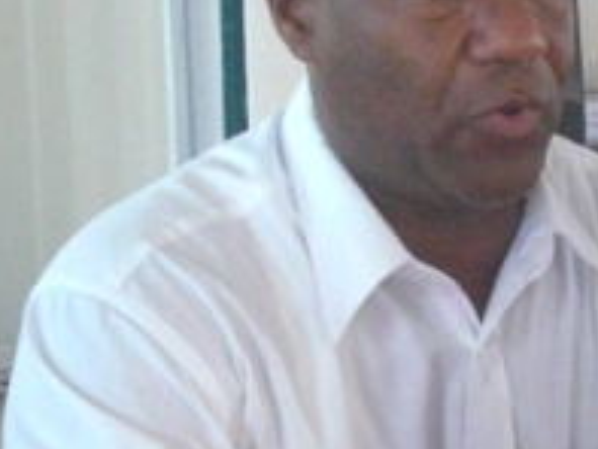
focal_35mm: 143
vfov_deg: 10.4
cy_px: 237
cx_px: 504
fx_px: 2472
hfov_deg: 13.7
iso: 800
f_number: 4
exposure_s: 1/100
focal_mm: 10.4
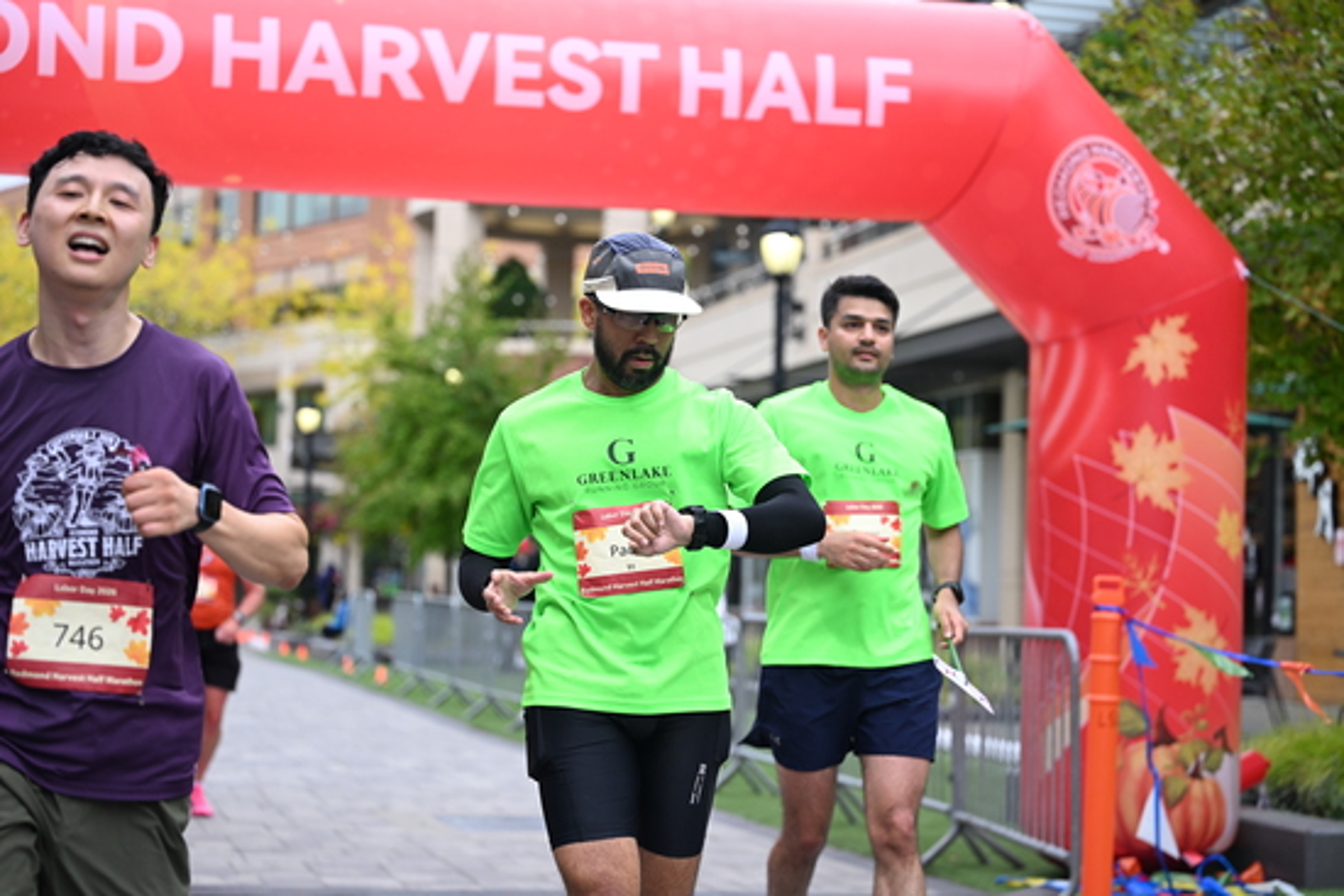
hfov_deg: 28.8
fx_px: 2614
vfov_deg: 19.5
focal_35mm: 70
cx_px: 672
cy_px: 448
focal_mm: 70
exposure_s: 1/2000
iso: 640
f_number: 2.8
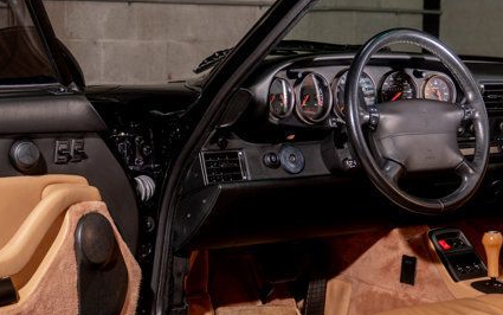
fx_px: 1111
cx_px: 200
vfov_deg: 16.1
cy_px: 137
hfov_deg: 25.5
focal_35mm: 81
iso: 160
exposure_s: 1/80
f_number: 3.5
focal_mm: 33
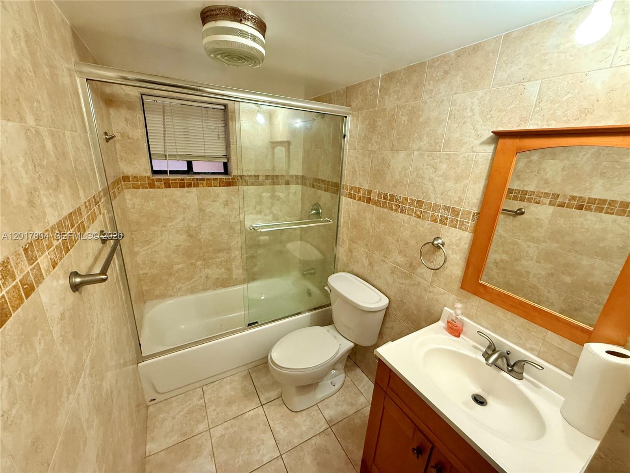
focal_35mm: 14
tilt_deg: -18.6
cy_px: 236
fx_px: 255
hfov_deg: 102.1
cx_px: 315
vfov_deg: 85.7
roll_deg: -3.0
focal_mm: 2.22
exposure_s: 1/60
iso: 320
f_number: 2.2
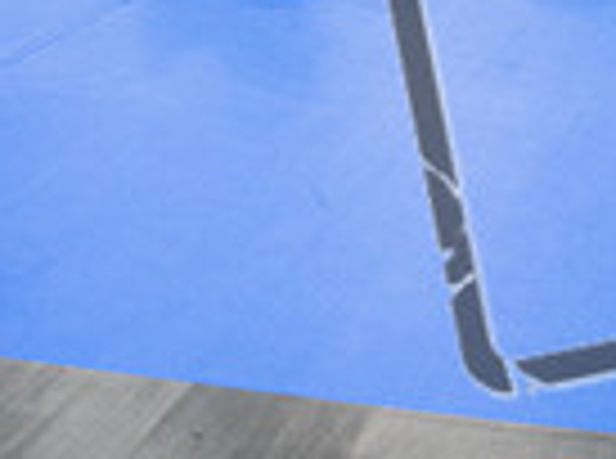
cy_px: -362
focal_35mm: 98
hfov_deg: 20.1
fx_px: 1739
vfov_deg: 13.5
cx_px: 319
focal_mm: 24
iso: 4000
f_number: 2.8
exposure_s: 1/400
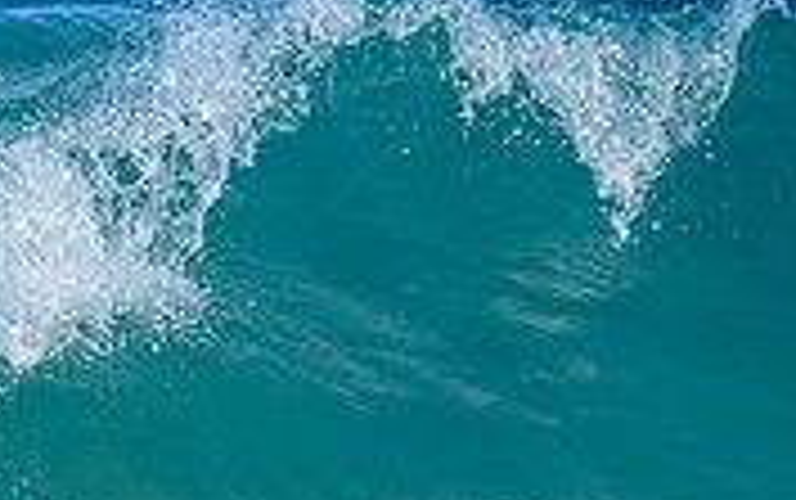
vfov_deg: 0.4
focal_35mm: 3665
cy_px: 568
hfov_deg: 0.6
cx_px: -886
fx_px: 79583
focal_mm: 800
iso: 280
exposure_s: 1/2000
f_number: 6.3
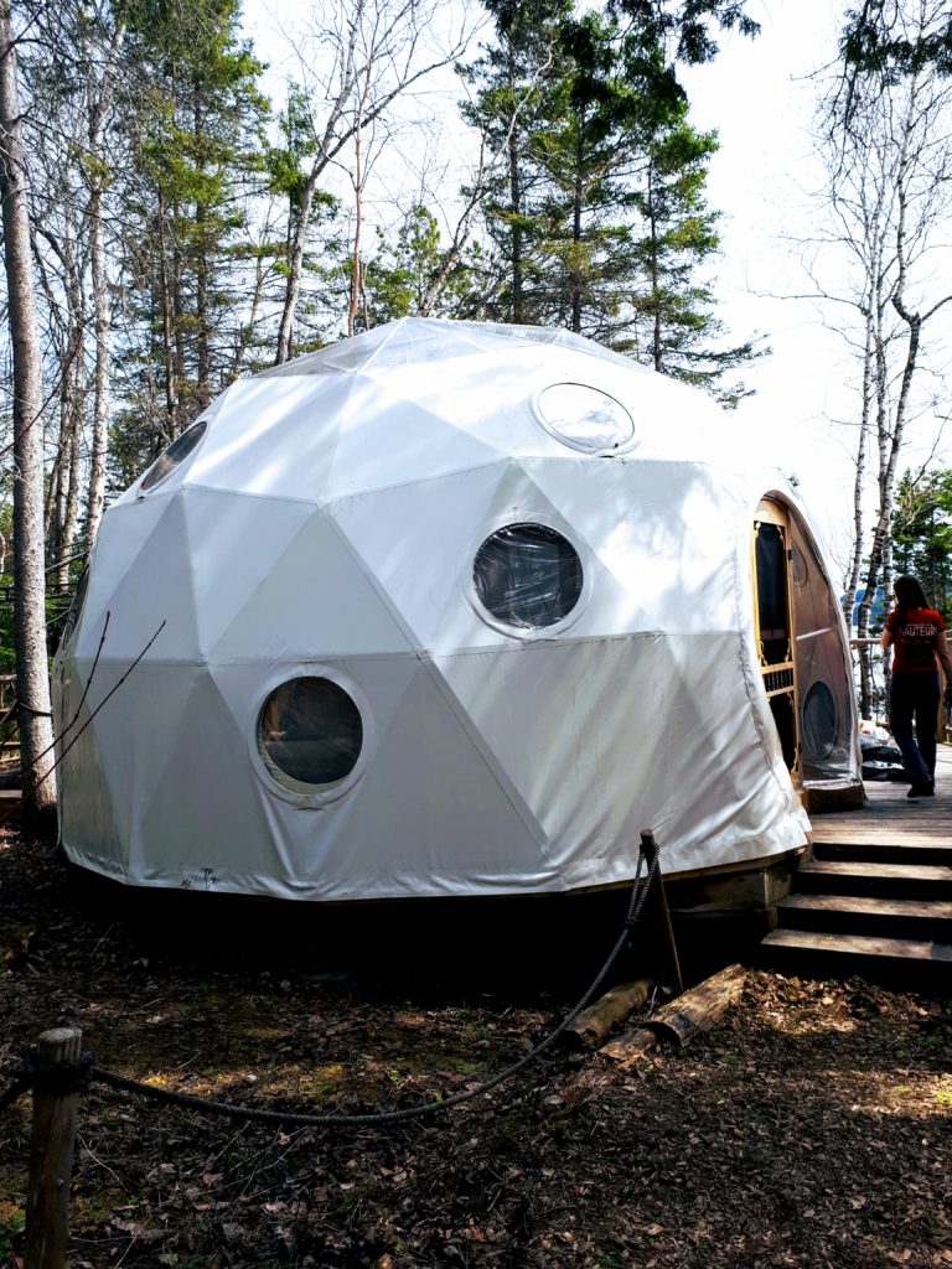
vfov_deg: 65.3
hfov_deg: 51.4
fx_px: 990
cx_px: 476
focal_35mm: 27
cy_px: 634
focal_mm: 3.6
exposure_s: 1/708
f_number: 1.9
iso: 40
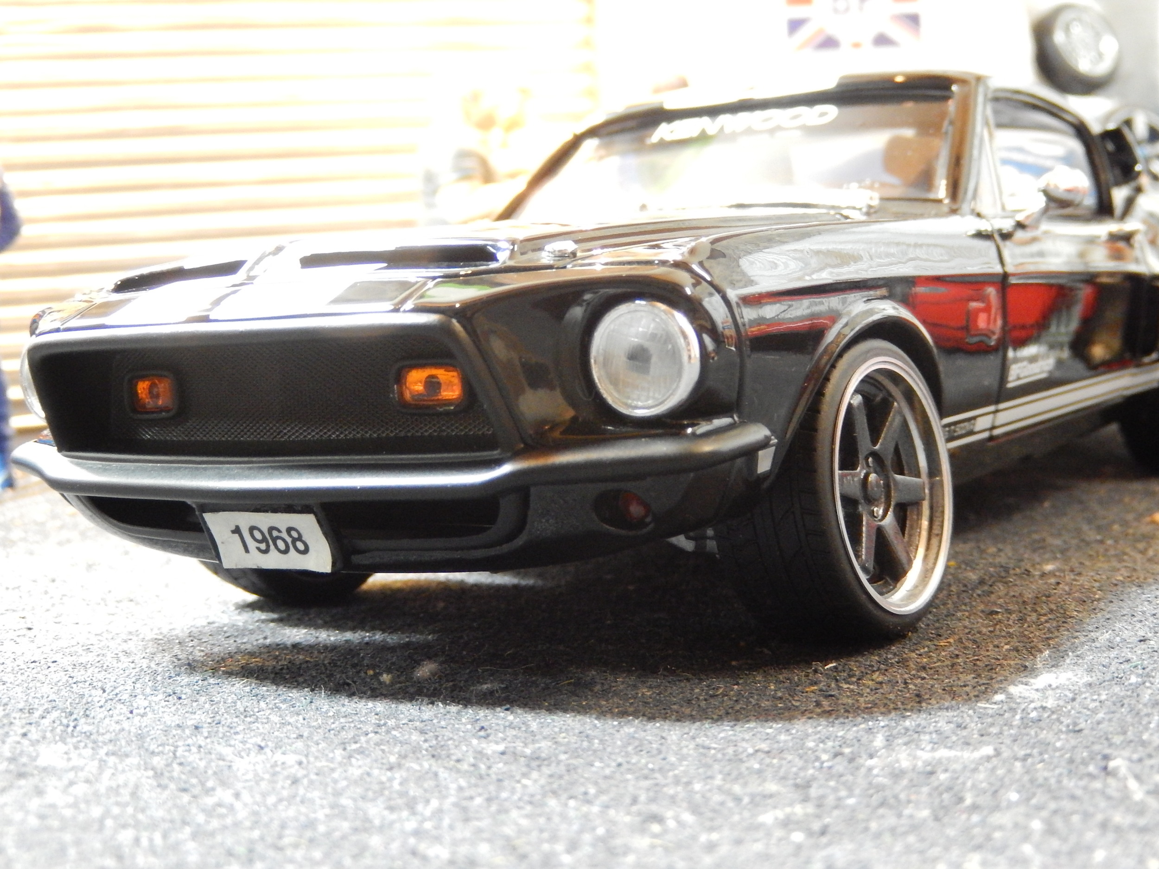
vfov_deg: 28.6
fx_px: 1708
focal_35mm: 51
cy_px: 434
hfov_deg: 37.5
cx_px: 580
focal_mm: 9.2
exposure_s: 1/5
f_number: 4.5
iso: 800
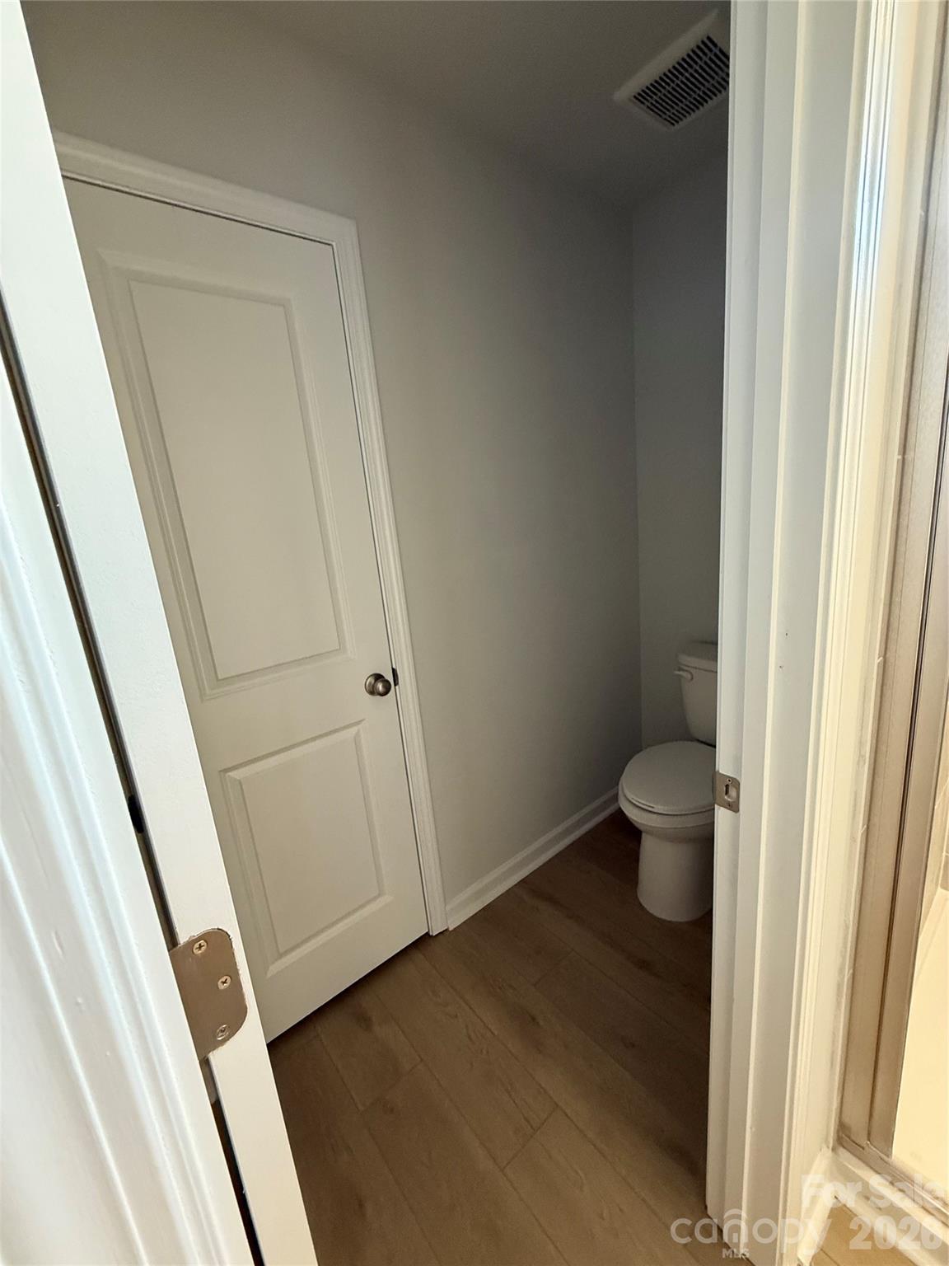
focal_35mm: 14
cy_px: 633
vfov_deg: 102.1
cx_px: 474
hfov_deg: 85.7
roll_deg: +4.2
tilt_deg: -9.6
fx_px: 512
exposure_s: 1/60
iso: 500
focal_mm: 2.22
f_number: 2.2
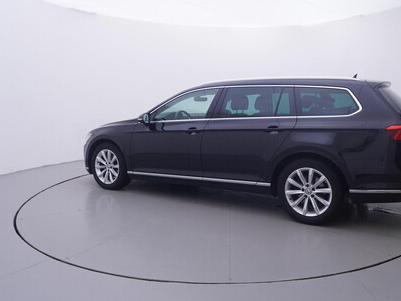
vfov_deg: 47.0
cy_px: 120
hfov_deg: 60.1
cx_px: 238
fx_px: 344
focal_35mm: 30
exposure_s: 1/80
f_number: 5
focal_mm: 15
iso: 200
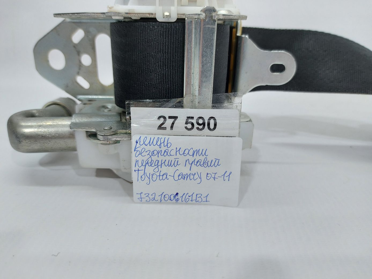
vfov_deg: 56.8
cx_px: 186
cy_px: 140
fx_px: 258
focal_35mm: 24
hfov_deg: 71.6
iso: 64
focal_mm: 5.23
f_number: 1.8
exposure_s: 1/50
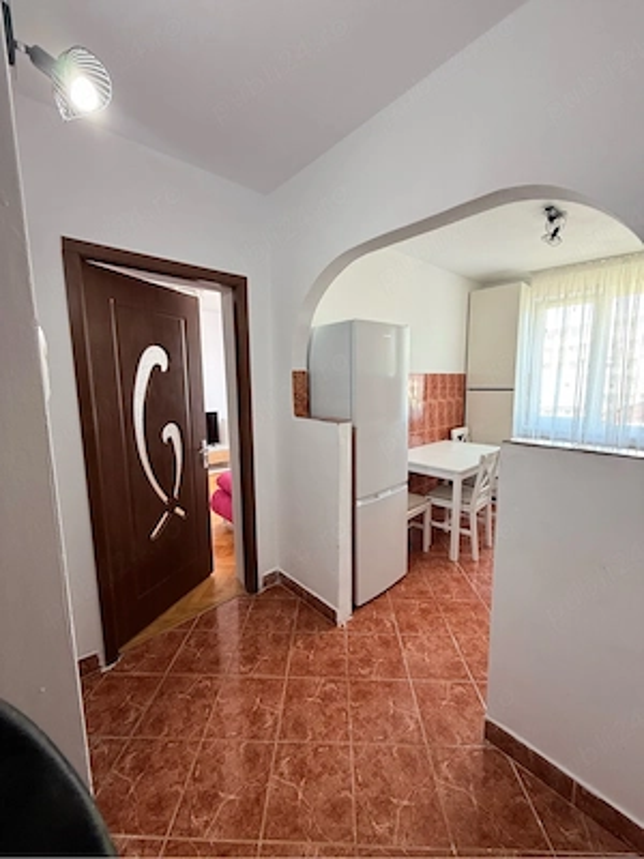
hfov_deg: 85.7
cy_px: 430
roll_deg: +0.6
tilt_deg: -6.8
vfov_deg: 102.1
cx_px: 322
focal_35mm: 14
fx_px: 347
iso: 64
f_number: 2.2
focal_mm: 2.22
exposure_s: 1/25
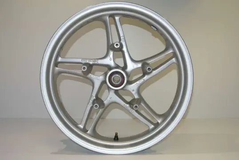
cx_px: 120
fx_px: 246
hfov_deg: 51.8
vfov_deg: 36.0
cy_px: 80
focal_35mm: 37
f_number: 4
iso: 200
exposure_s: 1/60
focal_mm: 14
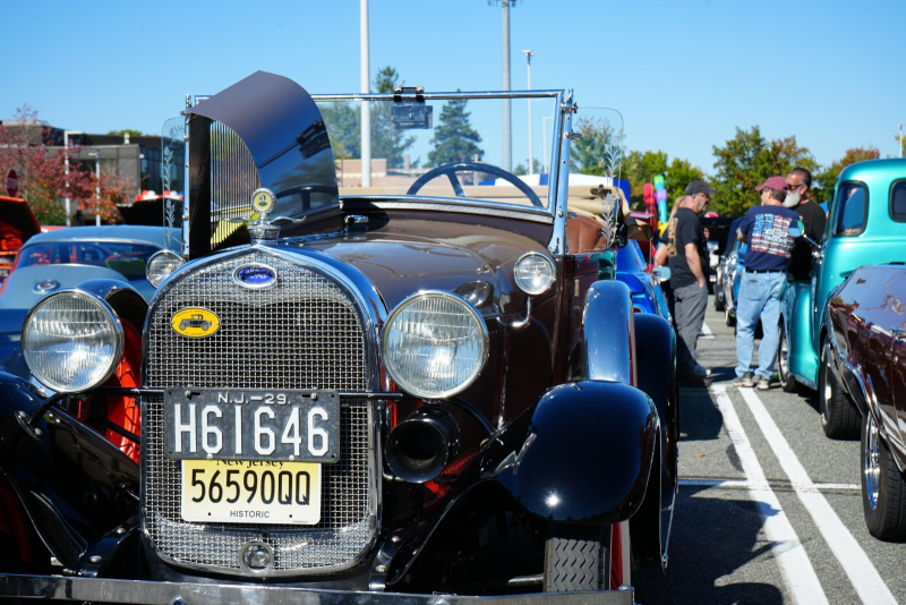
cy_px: 302
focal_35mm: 61
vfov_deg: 22.3
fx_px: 1536
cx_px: 453
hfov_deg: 32.9
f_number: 10
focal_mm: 61
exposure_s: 1/160
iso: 100
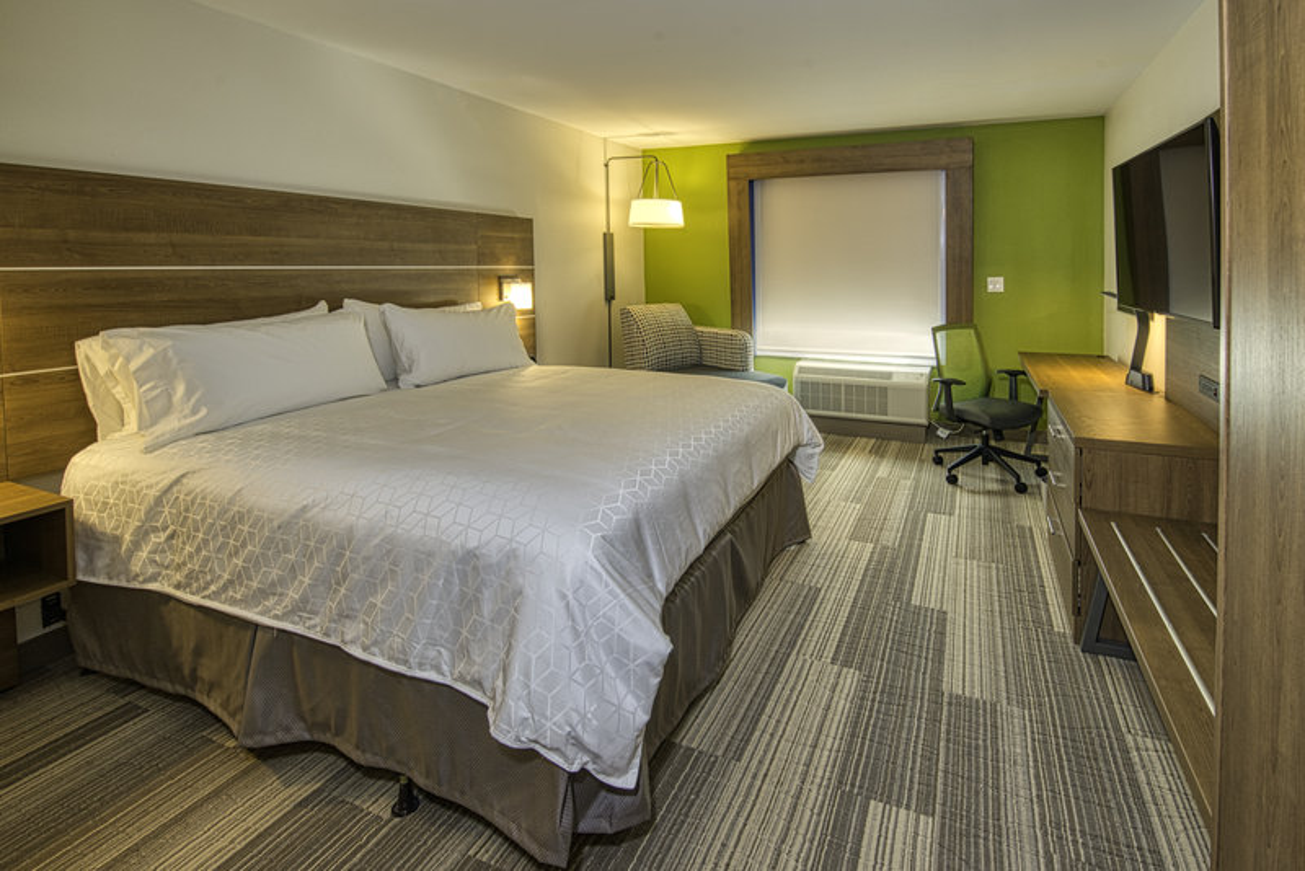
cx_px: 652
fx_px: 580
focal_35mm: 16
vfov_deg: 73.8
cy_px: 436
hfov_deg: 96.7
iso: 320
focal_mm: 16
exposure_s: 1/8
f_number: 8
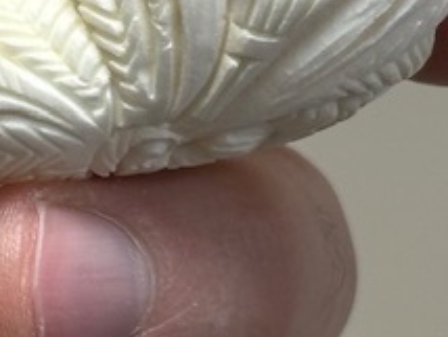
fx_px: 3719
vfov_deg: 5.2
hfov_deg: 6.7
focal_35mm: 287
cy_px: -65
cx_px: -322
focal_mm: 6.86
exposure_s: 1/100
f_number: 1.78
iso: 64
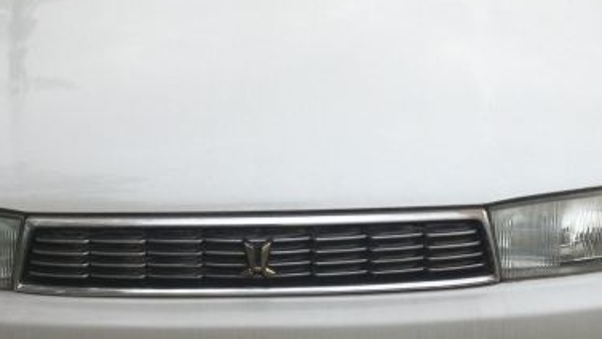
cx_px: 257
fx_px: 1293
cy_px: 131
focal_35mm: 81
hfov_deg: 26.2
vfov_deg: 14.9
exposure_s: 1/1577
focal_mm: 4.28
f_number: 2.4
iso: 50
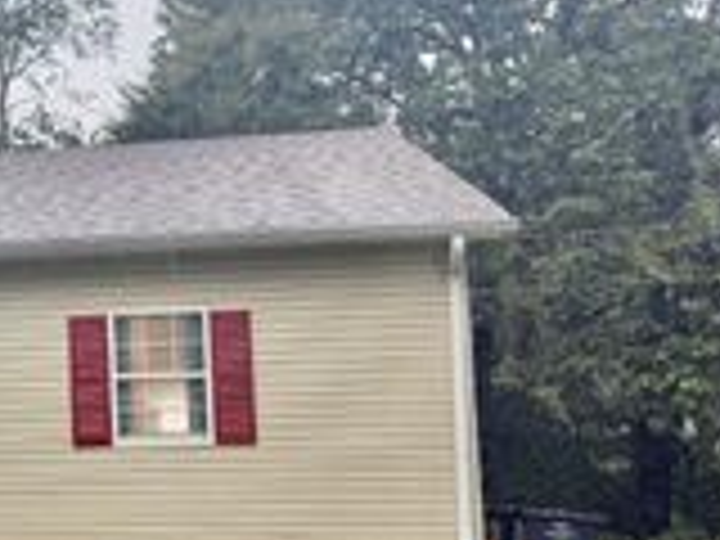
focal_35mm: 75
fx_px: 1560
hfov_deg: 22.4
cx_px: -292
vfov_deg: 19.6
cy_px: 371
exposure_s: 1/124
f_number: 1.78
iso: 64
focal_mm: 6.76
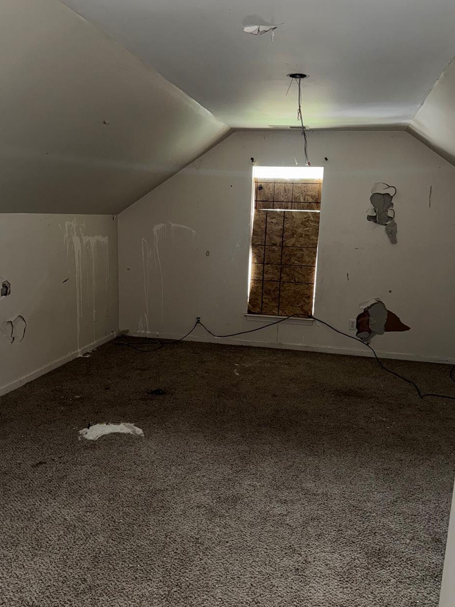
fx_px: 526
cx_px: 235
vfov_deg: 59.9
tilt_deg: -10.2
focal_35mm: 30
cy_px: 317
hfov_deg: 46.8
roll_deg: -1.3
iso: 160
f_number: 1.78
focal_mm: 6.76
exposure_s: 1/7
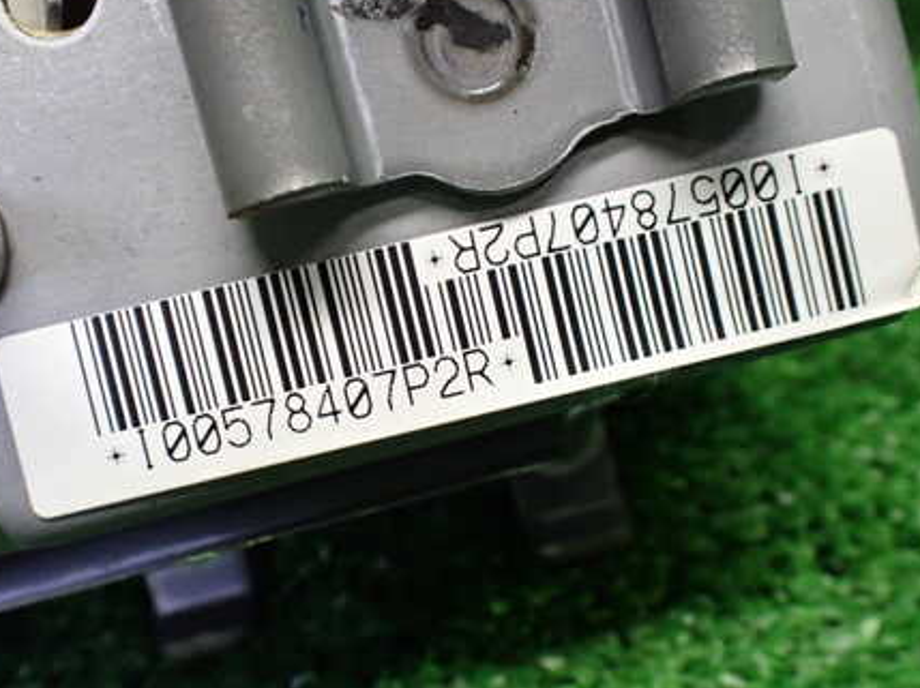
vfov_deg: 34.3
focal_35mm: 42
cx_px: 405
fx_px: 1115
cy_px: 382
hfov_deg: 44.7
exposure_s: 1/125
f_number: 2.3
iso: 640
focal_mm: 5.4
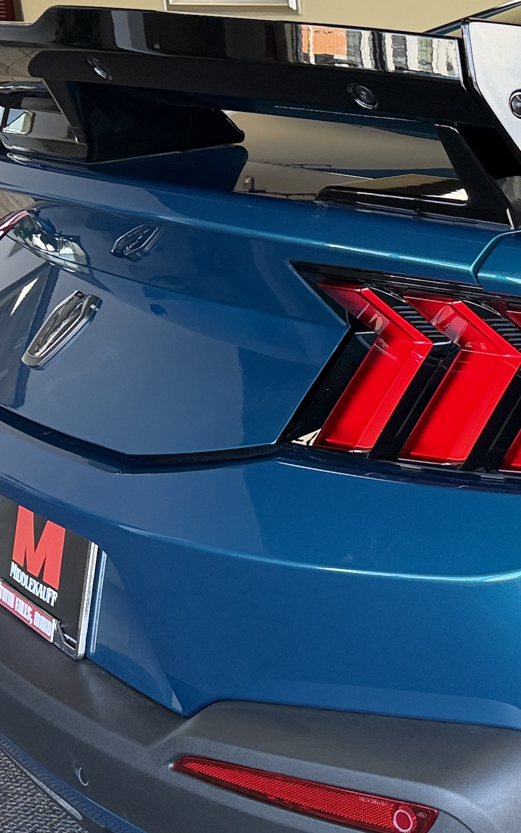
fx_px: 1500
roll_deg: +1.0
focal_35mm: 66
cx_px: 910
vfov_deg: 31.1
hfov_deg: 16.7
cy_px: 422
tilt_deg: -16.1
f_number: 1.78
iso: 200
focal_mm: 6.76
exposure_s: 1/199
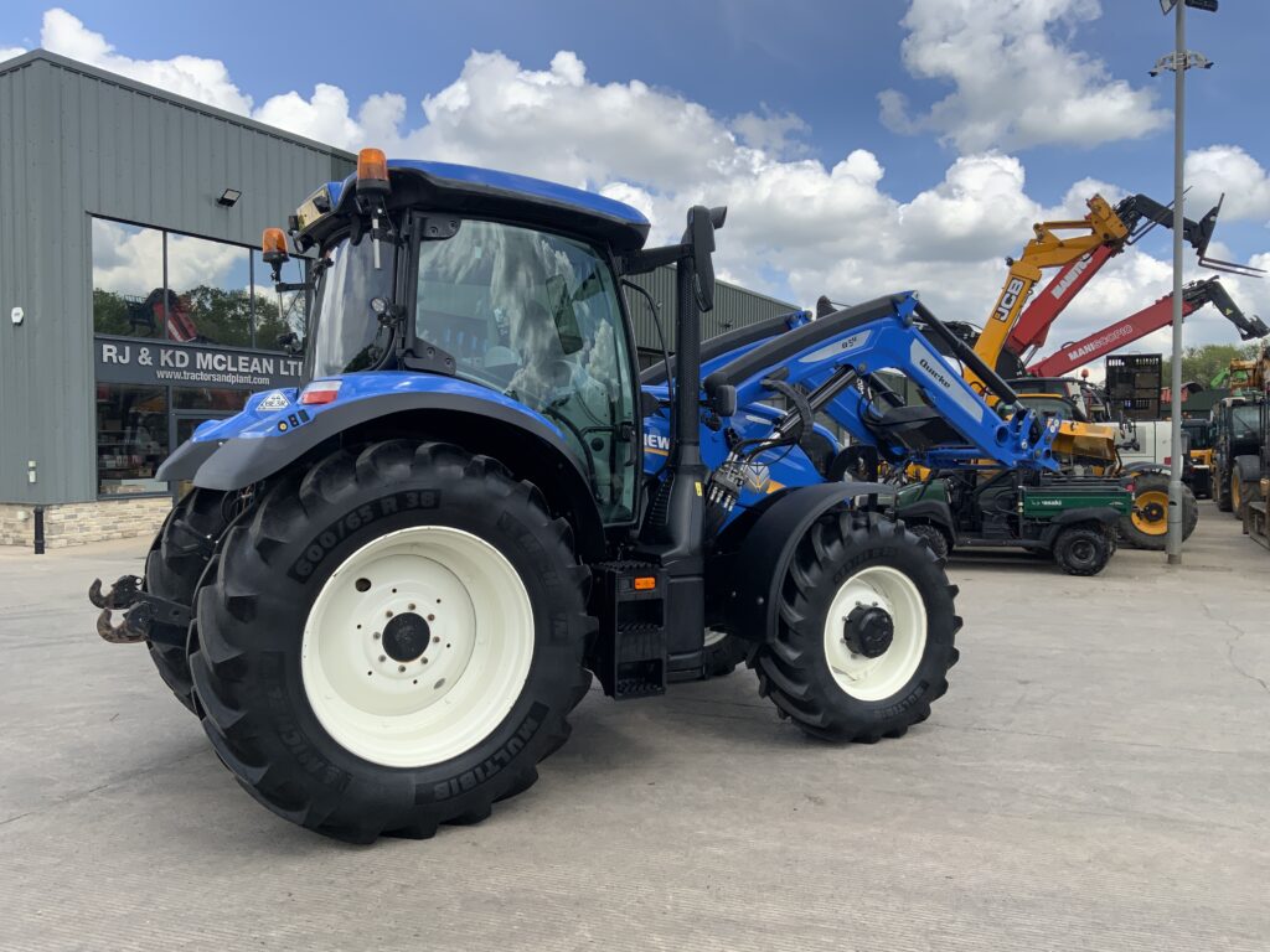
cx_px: 635
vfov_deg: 48.2
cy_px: 476
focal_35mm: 29
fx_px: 1064
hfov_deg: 61.7
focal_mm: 3
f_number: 1.8
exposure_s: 1/1342
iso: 16
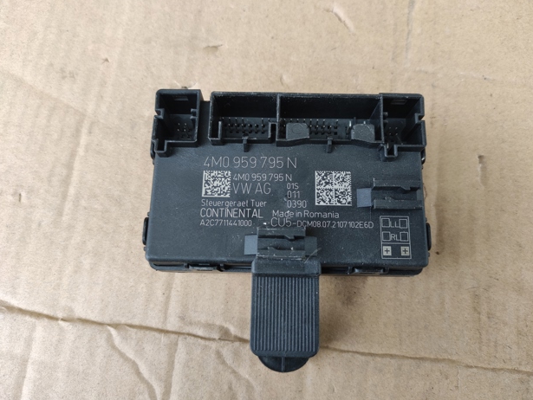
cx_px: 272
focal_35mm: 26
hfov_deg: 67.3
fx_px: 401
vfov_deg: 53.1
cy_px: 199
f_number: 1.89
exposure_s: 1/120
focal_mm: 5.43
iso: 158
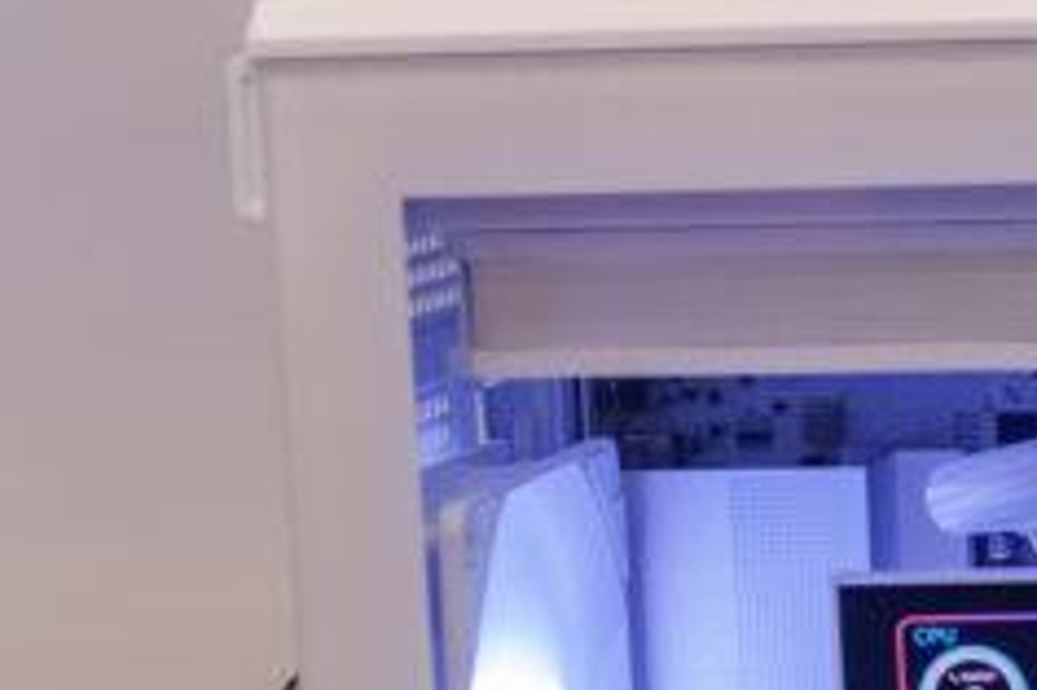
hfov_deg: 9.4
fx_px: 6131
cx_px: 1604
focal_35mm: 213
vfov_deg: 6.3
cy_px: 1286
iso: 400
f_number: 4
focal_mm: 49
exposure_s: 1/80
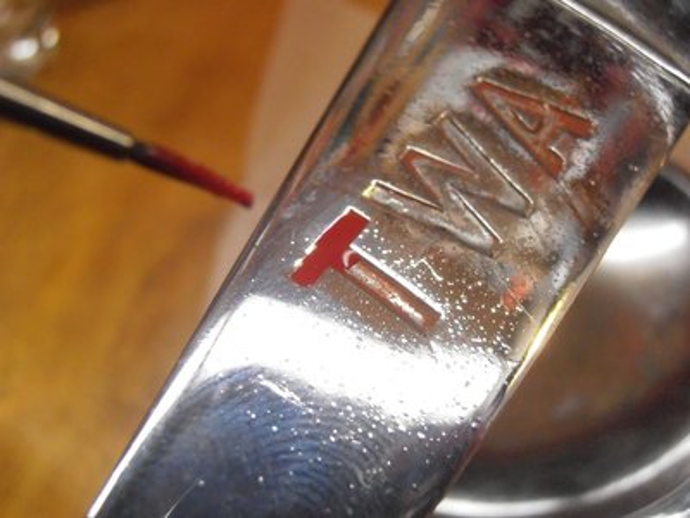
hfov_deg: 50.1
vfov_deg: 38.7
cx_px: 345
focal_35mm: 37
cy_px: 259
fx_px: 738
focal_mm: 6.61
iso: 800
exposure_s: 1/125
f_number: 3.9
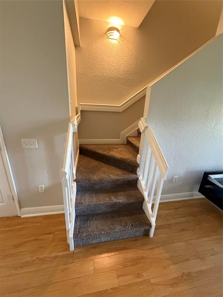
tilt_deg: -15.5
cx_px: 112
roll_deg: -3.8
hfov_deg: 85.7
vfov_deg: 102.1
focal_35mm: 14
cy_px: 148
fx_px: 120
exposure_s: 1/60
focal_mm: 2.22
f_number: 2.2
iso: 800
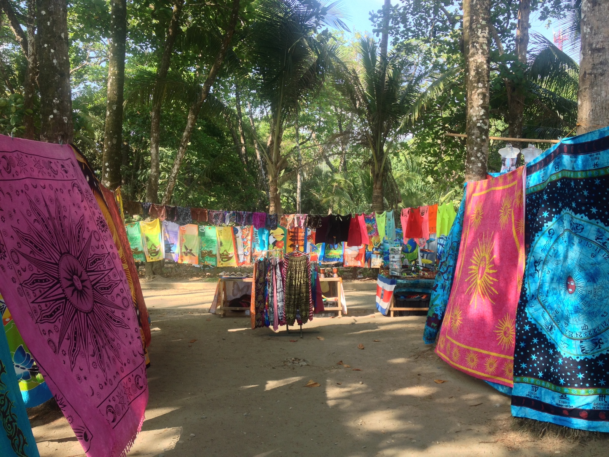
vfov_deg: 40.7
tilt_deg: -3.3
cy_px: 228
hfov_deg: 52.6
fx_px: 616
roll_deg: +0.1
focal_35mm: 35
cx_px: 304
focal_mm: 4.28
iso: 50
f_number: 2.4
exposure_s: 1/226
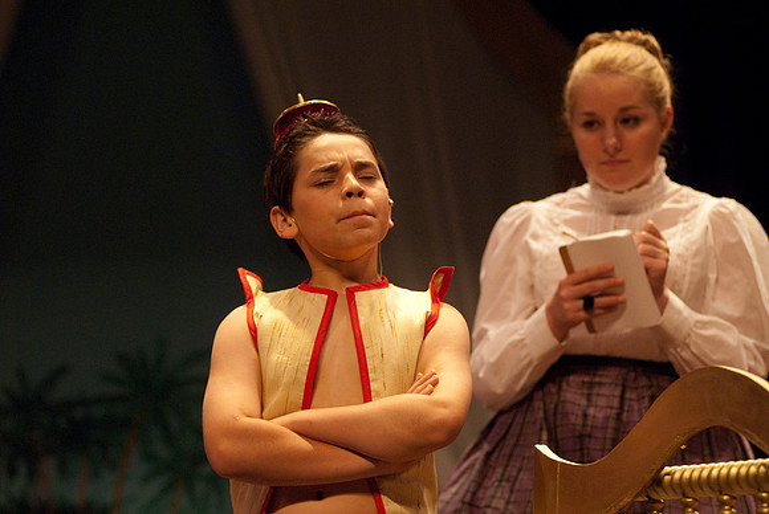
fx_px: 3528
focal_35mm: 165
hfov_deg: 12.4
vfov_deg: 8.3
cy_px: 257
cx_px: 384
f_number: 2.8
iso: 1000
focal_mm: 110
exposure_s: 1/200
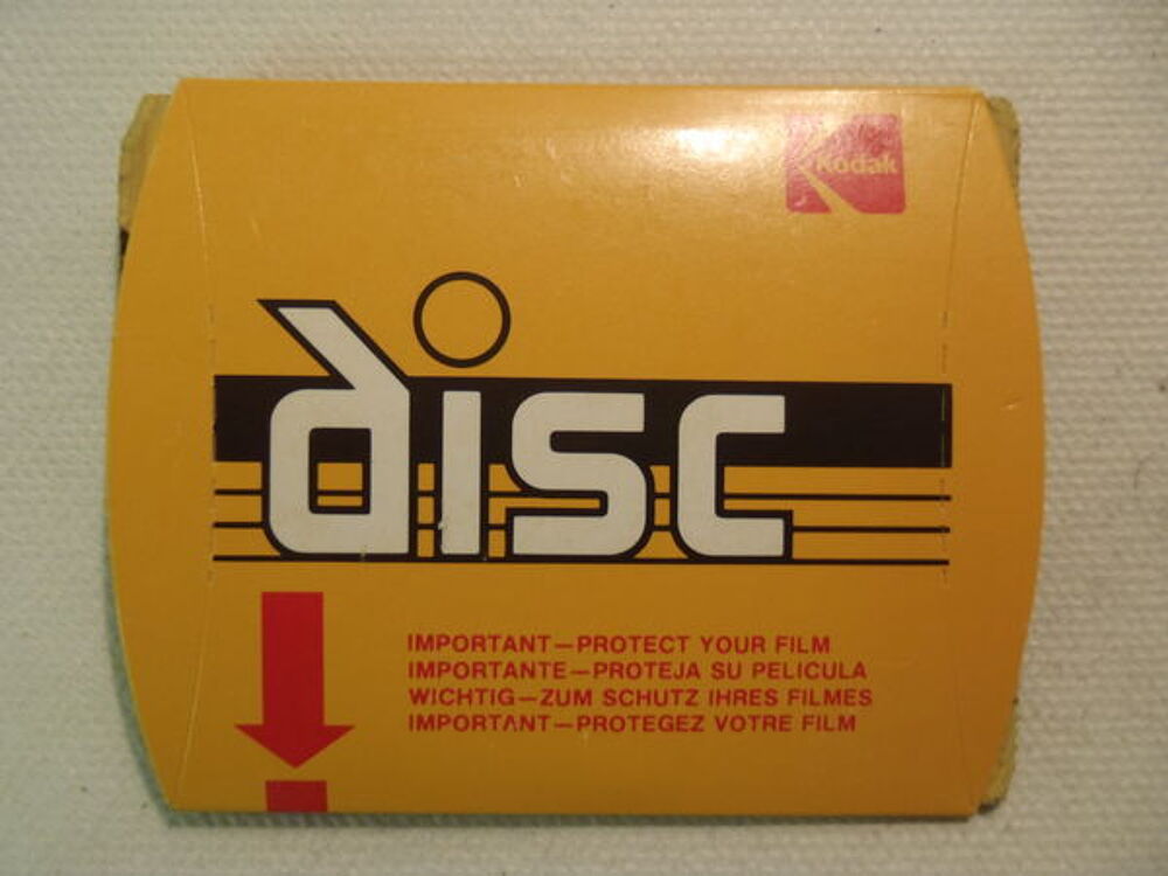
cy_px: 438
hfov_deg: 49.0
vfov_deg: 37.7
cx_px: 584
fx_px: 1282
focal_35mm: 38
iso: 200
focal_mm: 6.83
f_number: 4.6
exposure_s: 1/8
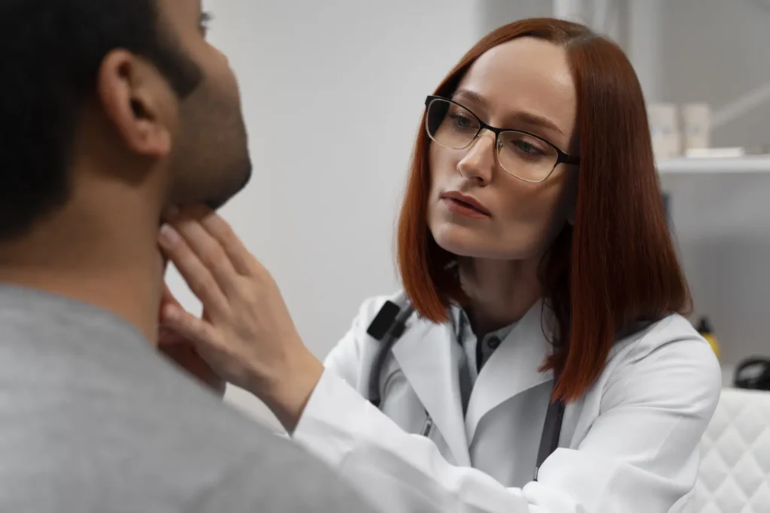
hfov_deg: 41.1
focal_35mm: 48
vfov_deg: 28.1
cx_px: 385
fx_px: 1027
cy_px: 256
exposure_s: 1/160
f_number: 2.8
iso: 400
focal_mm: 48
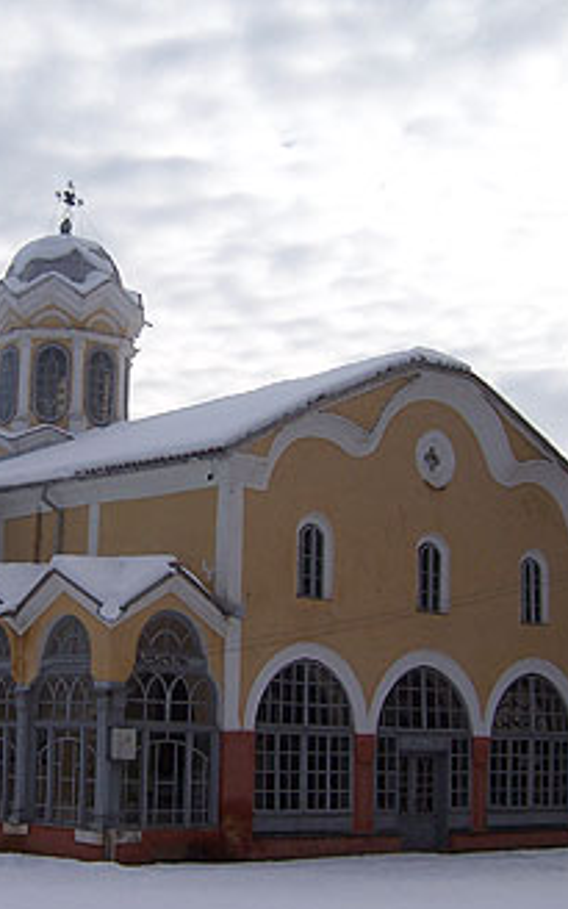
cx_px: 100
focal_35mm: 64
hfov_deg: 20.1
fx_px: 1585
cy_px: 463
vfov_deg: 32.0
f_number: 5.6
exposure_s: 1/750
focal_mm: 7.3
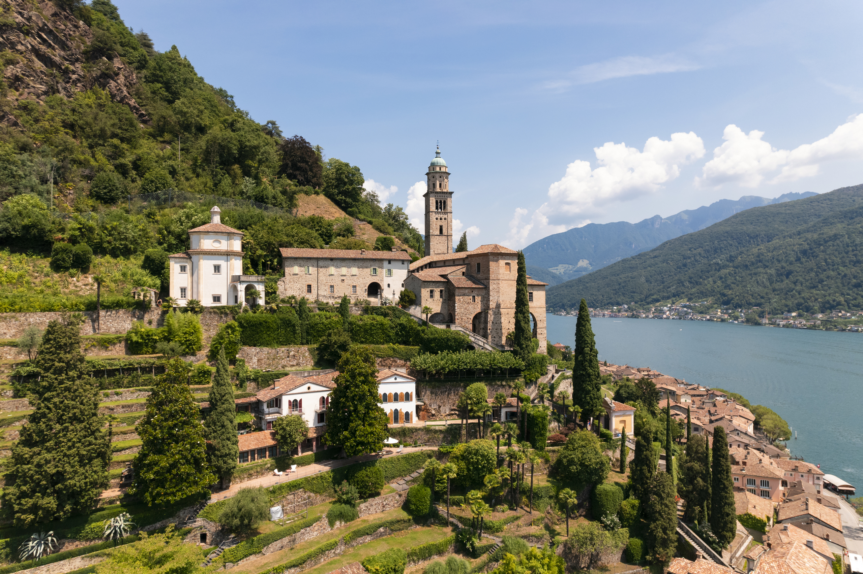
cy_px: 287
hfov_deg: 78.6
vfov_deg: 57.2
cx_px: 432
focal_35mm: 22
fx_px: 527
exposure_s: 1/160
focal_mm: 8.38
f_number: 2.8
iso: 200
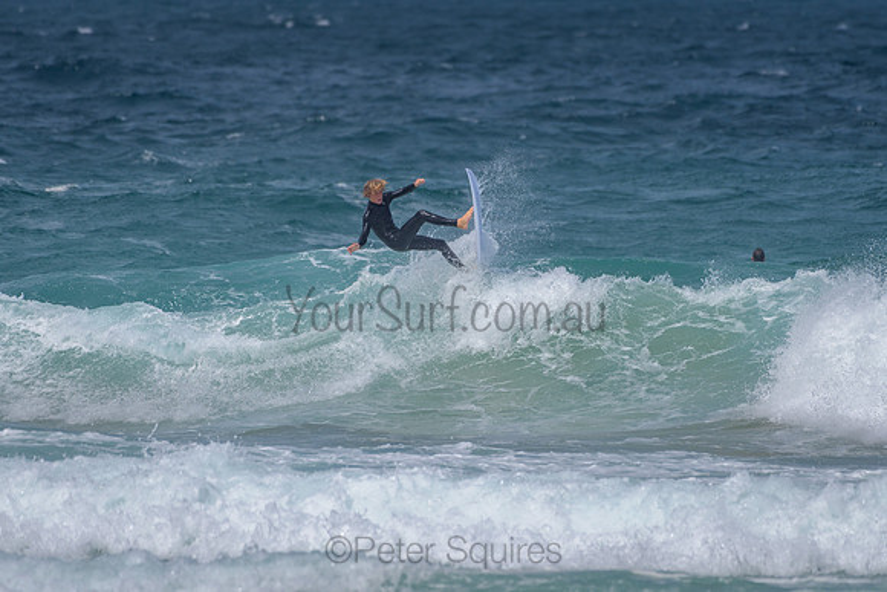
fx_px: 15115
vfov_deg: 2.2
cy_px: 245
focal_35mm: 613
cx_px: 486
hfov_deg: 3.4
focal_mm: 500
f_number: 5.6
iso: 80
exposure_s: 1/2000
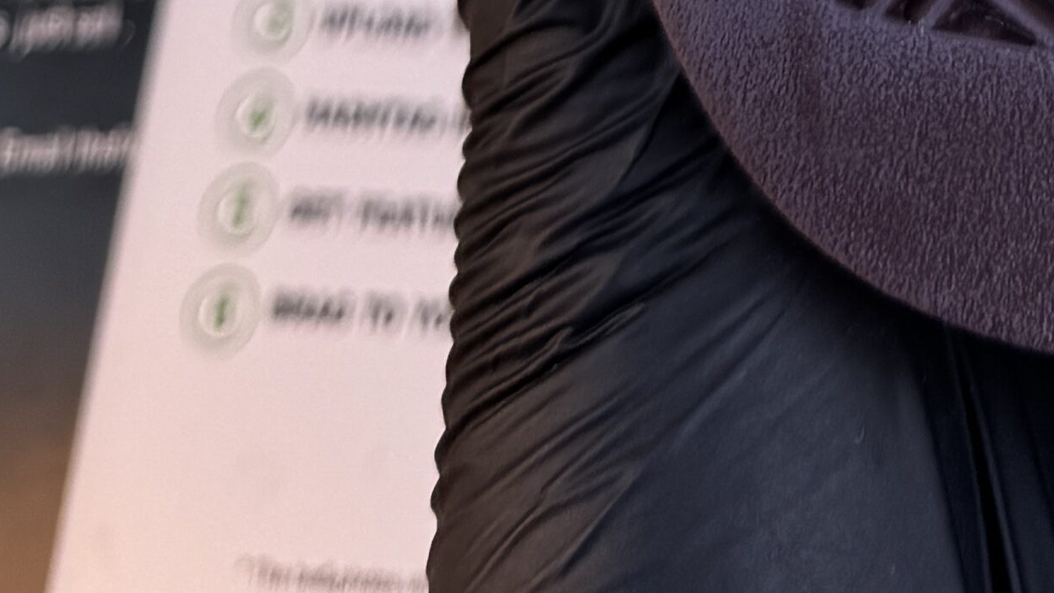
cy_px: -1482
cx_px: 1197
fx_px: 3382
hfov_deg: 17.1
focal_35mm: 121
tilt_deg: -53.6
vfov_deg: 7.9
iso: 80
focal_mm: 6.76
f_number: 1.78
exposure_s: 1/1261
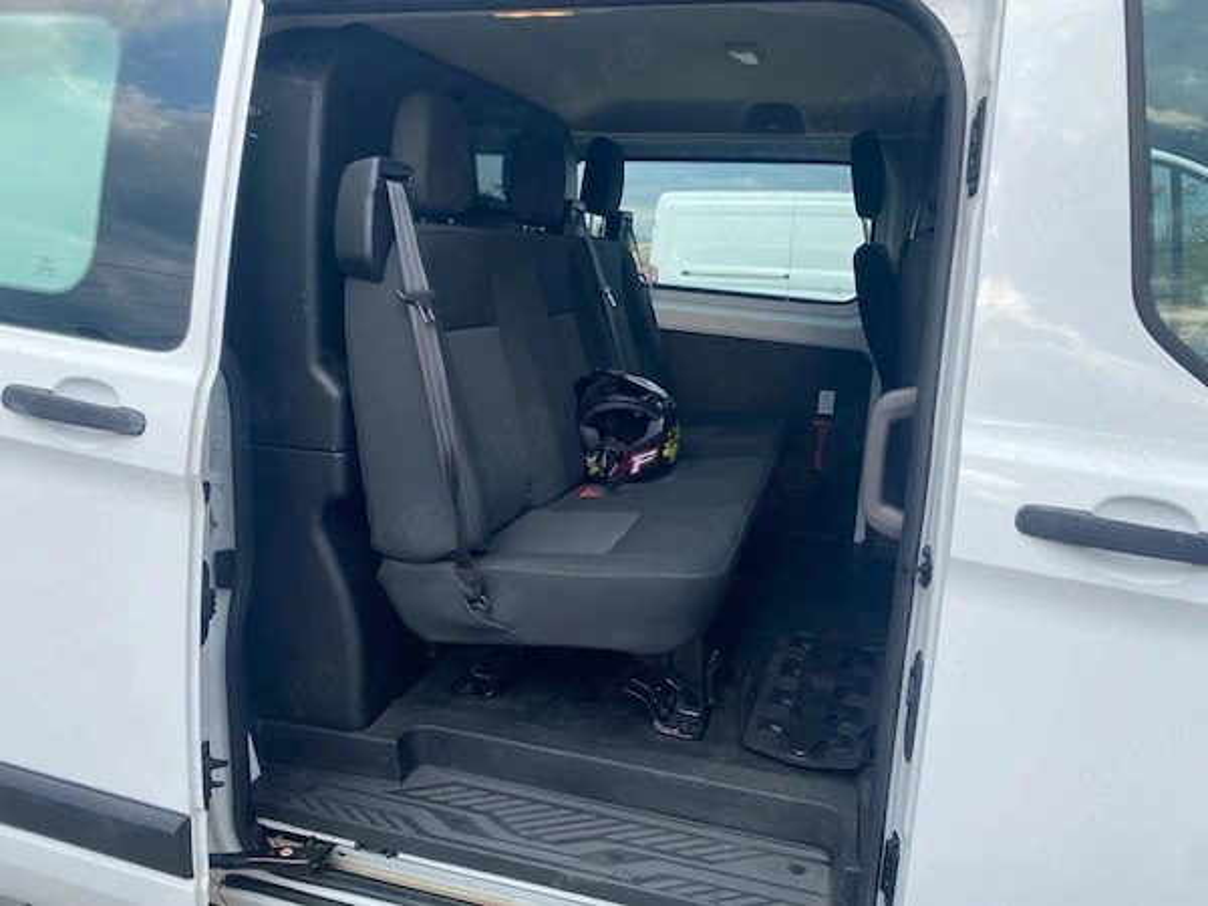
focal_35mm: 26
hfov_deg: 67.3
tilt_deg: -12.1
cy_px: 453
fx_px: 907
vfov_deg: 53.1
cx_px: 604
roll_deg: +0.3
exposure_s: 1/673
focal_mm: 4.25
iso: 32
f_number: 1.8
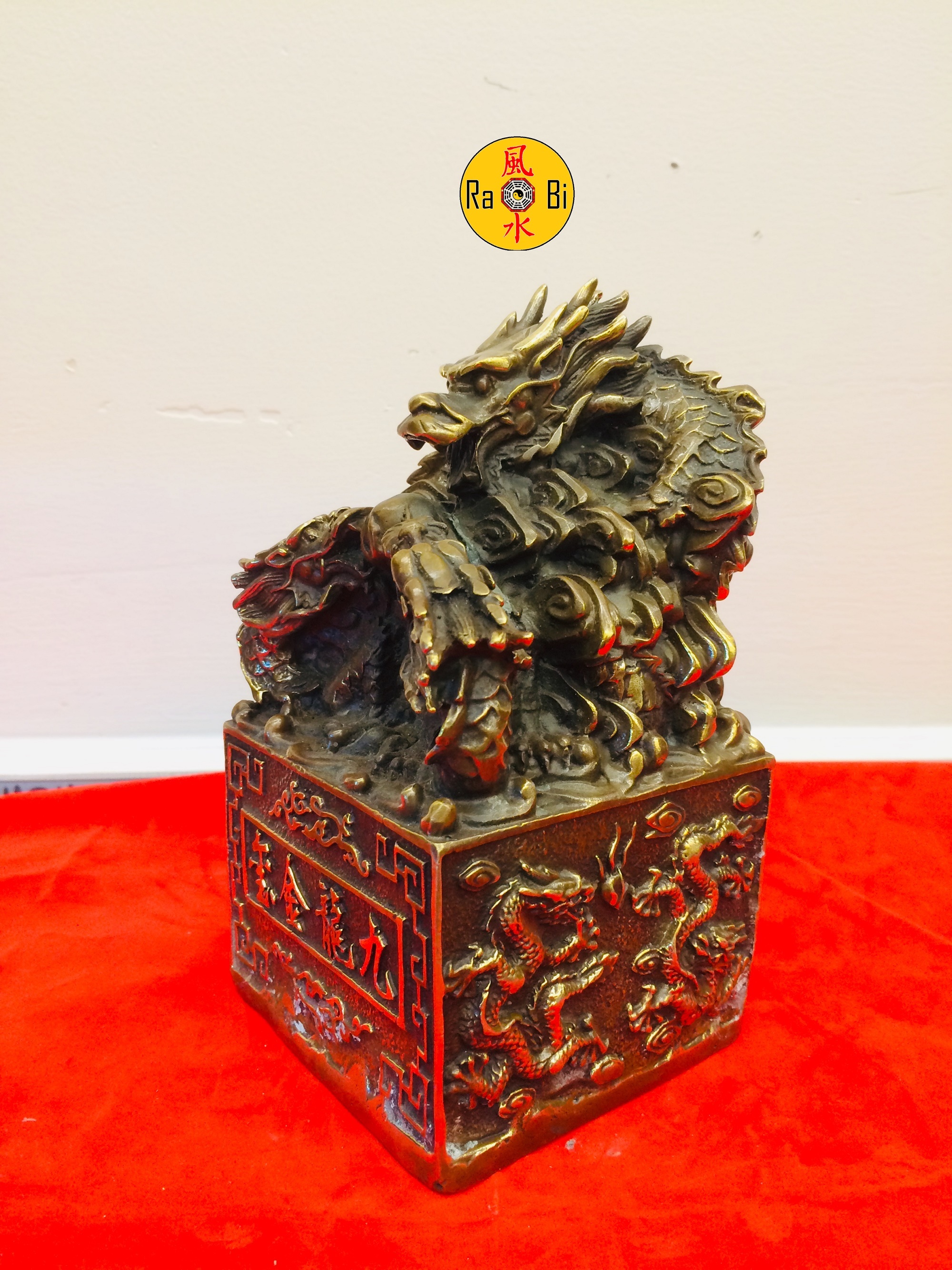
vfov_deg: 61.7
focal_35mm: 29
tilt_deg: -16.8
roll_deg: -0.9
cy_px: 635
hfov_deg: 48.2
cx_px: 476
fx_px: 1063
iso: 50
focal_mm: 4.15
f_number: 2.2
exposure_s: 1/33
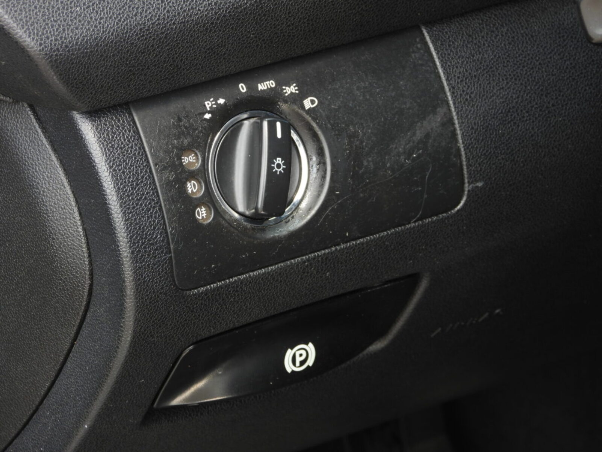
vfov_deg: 8.7
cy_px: 226
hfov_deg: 11.6
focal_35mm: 170
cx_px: 301
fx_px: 2957
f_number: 4
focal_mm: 30.5
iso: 100
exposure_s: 1/60
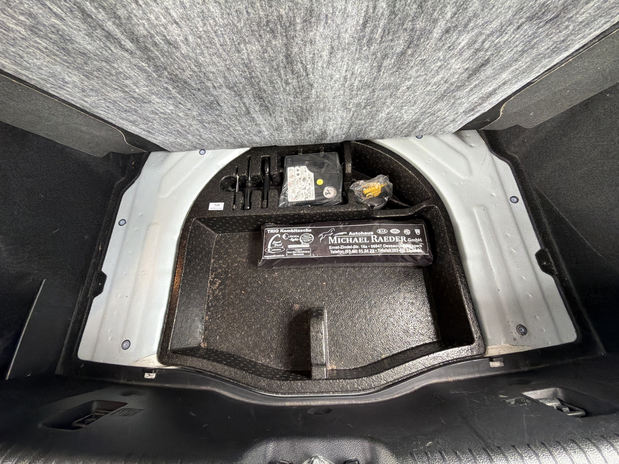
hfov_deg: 102.1
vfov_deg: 85.7
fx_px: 250
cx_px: 310
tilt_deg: -66.0
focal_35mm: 14
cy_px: 232
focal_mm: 2.22
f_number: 2.2
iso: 400
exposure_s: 1/60
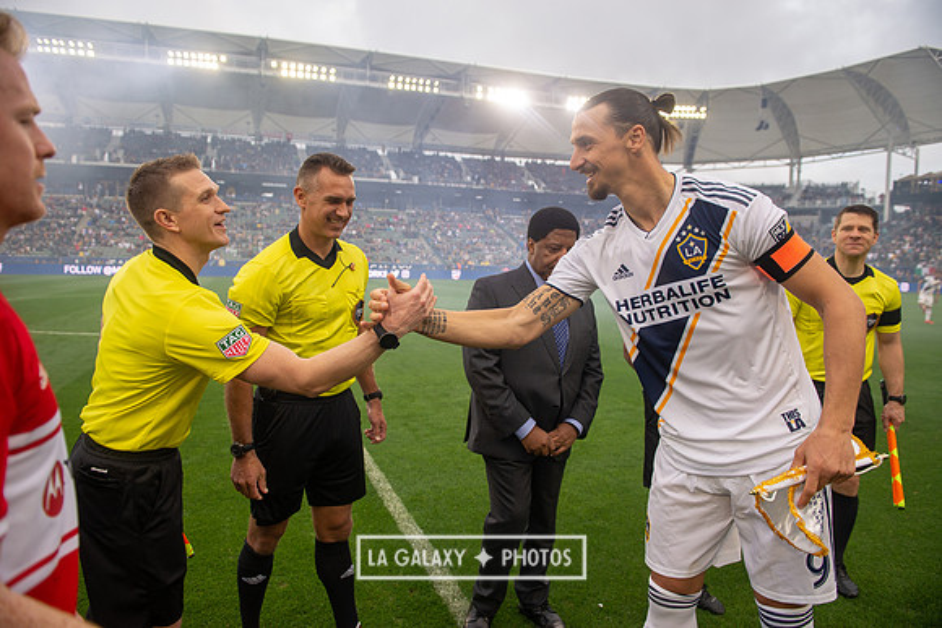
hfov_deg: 73.7
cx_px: 471
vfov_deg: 53.2
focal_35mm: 24
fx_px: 628
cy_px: 314
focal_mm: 24
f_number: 3.5
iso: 500
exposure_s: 1/640
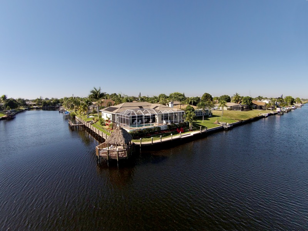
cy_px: 116
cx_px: 154
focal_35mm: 28
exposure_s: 1/2307
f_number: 2.8
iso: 100
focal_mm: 5
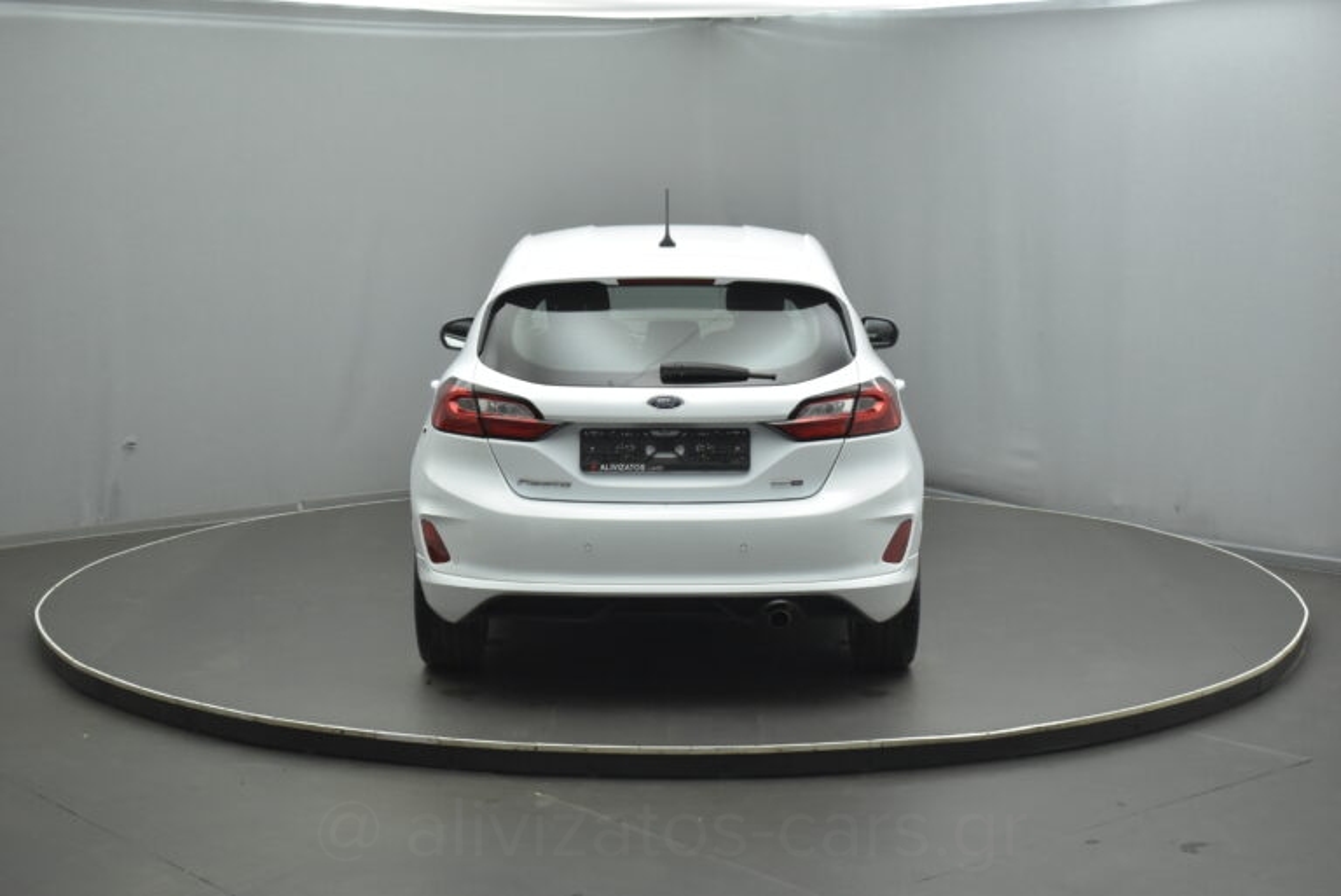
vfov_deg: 23.8
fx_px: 2124
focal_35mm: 57
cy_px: 448
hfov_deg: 35.0
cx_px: 670
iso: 1600
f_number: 4.8
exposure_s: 1/125
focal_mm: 38
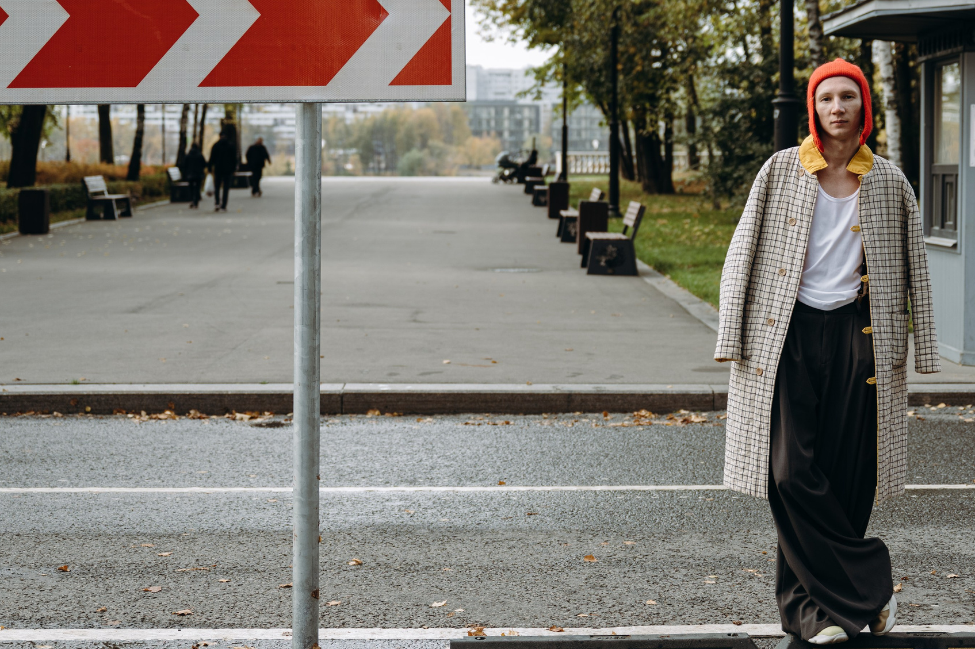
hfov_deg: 28.1
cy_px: 210
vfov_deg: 18.9
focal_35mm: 72
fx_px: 1949
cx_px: 549
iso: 100
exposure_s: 1/250
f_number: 2.8
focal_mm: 42
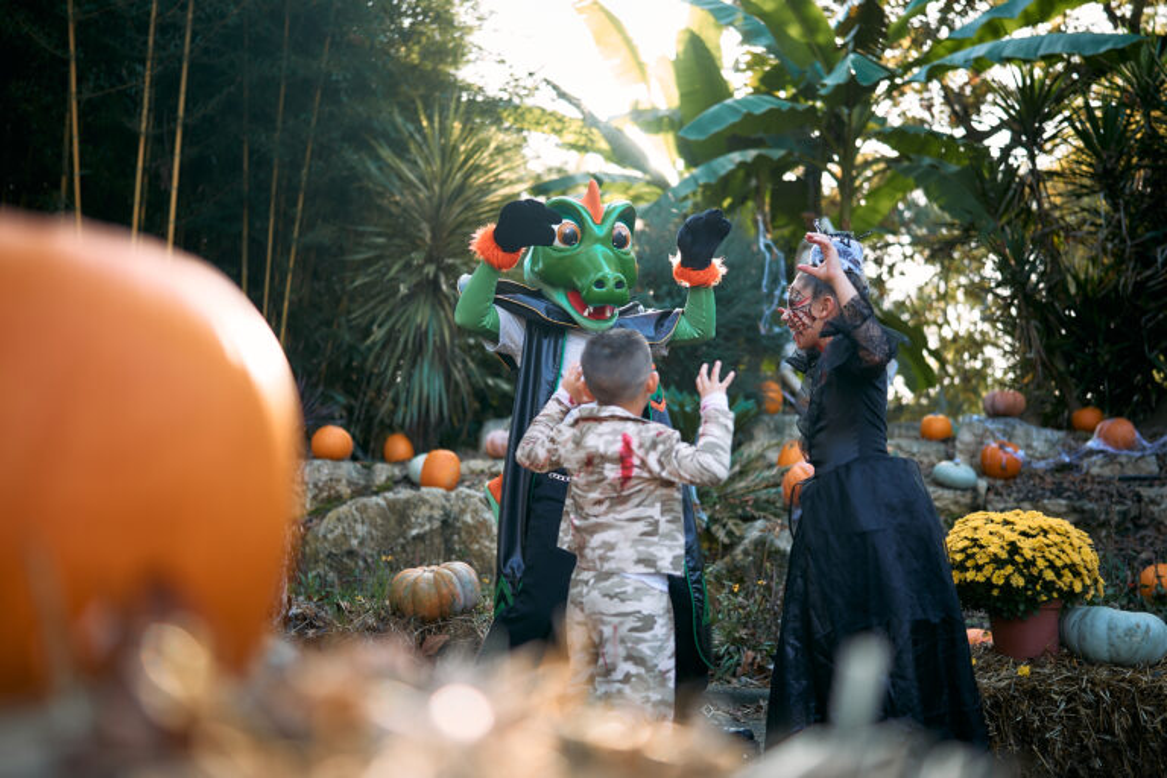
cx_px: 584
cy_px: 389
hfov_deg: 54.4
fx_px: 1134
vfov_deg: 37.9
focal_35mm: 35
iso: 160
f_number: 1.4
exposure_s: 1/320
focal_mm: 35
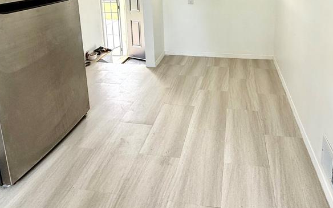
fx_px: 236
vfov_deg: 42.0
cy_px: 5
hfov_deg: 69.6
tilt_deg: -9.3
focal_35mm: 26
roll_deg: -0.2
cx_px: 201
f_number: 2.2
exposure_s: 1/99
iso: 100
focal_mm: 2.22
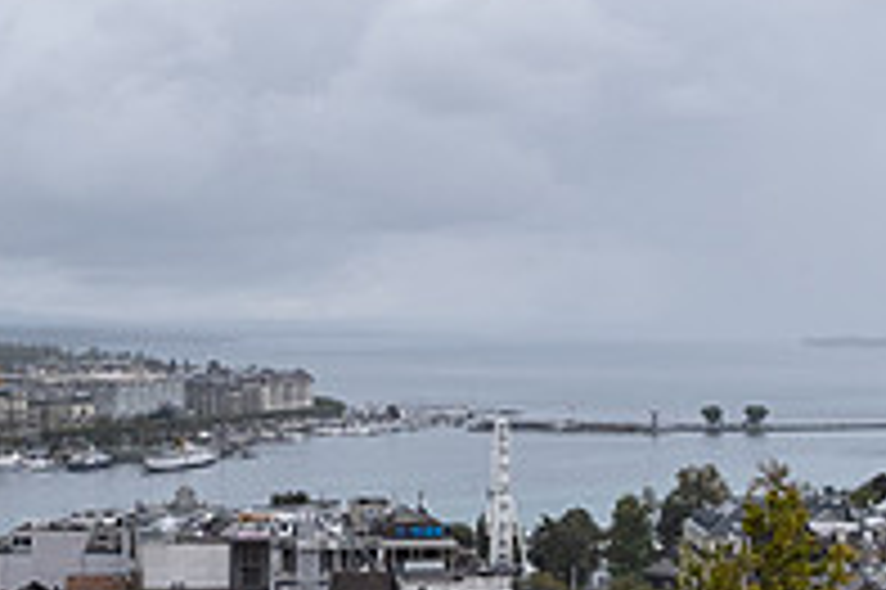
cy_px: 272
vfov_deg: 17.9
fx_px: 1869
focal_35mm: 76
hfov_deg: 26.7
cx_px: 425
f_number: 5.6
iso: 160
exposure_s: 1/600
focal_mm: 16
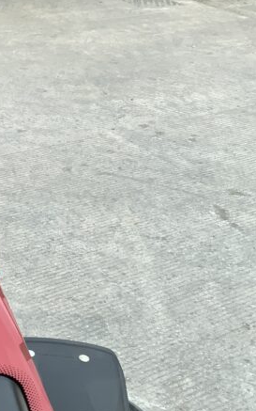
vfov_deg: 28.6
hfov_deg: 16.5
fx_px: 804
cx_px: -130
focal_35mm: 72
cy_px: 220
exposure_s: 1/365
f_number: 1.8
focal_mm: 3
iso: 16
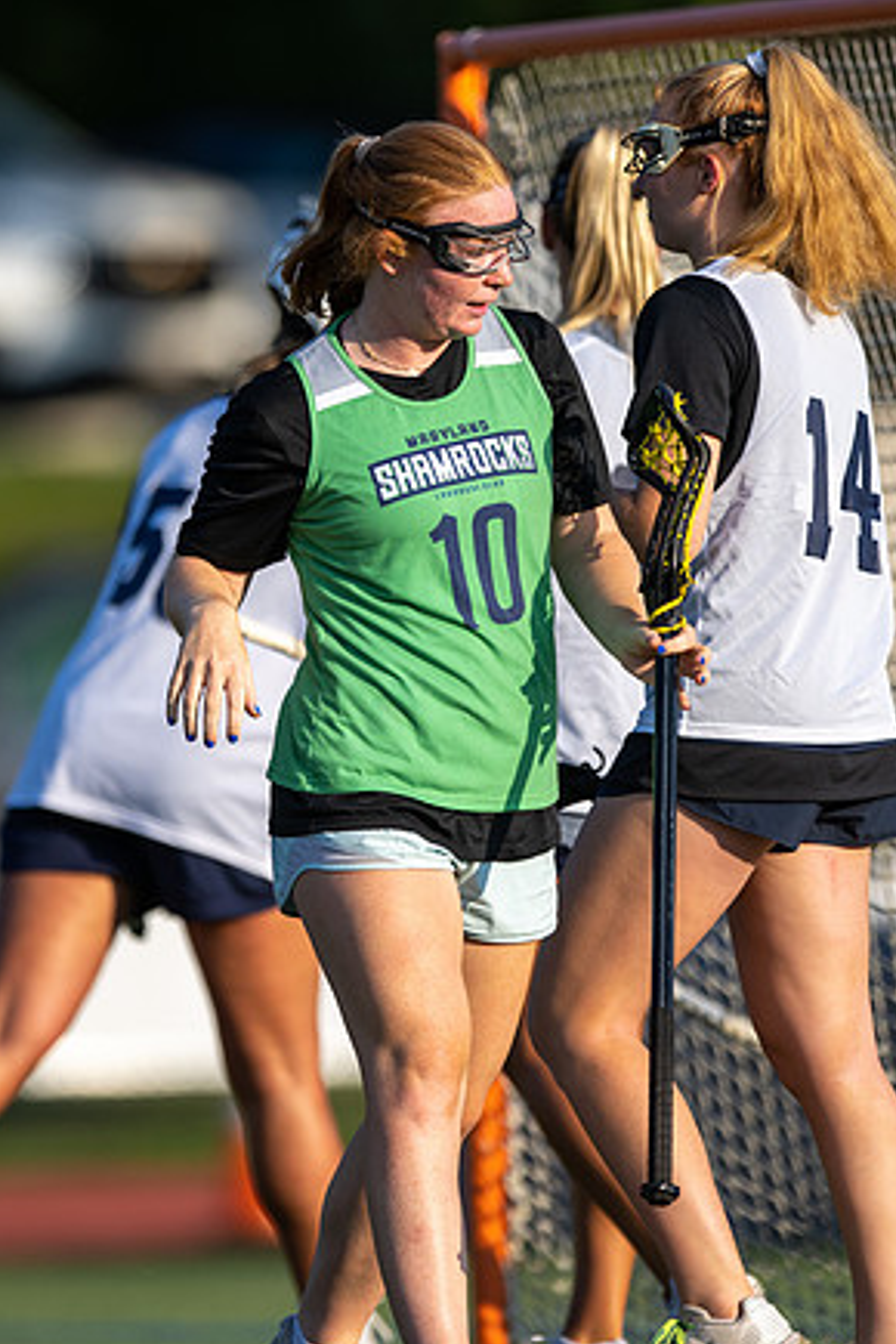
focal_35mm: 663
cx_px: 394
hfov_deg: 2.1
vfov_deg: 3.1
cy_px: 618
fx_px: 24750
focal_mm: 400
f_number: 2.8
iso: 125
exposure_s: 1/2000
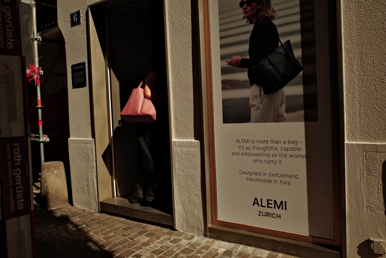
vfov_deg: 46.4
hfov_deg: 65.5
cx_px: 193
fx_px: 300
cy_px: 129
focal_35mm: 28
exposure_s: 1/2000
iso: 200
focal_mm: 18.3
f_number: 5.6
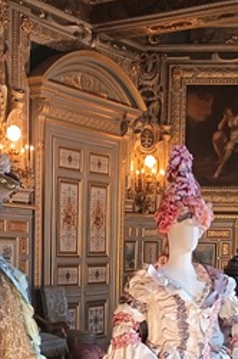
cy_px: 286
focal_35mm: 72
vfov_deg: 27.6
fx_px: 716
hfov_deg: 18.8
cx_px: 62
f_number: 4
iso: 2467
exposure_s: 1/33.3
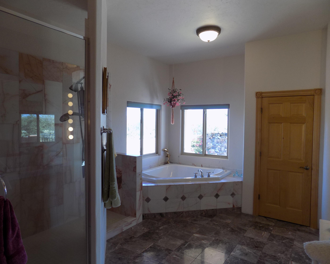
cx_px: 160
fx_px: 234
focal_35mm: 24
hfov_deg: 70.3
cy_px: 132
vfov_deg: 58.8
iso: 80
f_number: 3.1
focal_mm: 4
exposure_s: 1/50
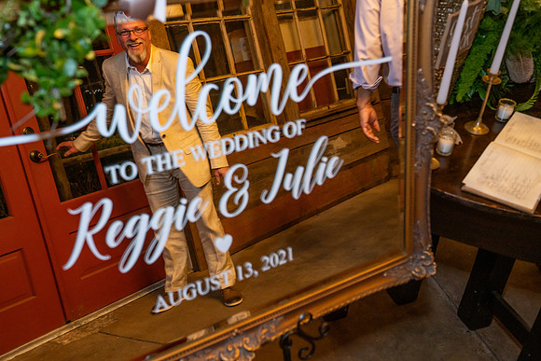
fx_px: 661
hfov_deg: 44.5
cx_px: 270
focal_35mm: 44
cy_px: 180
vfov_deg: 30.5
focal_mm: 44
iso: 1600
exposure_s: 1/80
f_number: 5
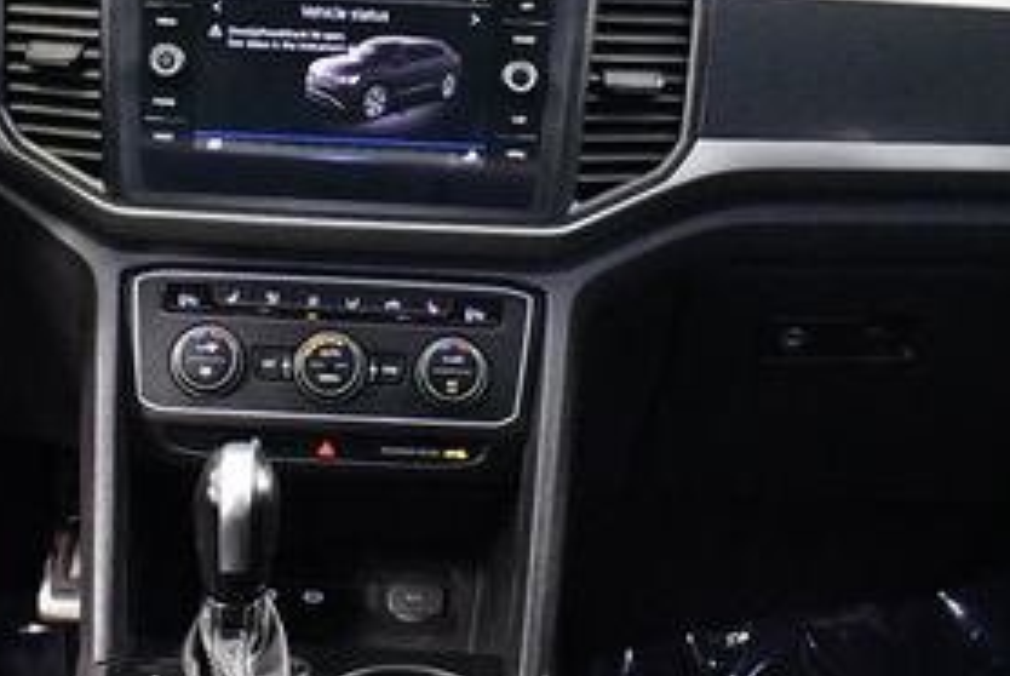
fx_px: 2331
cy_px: 262
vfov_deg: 16.5
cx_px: 352
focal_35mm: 83
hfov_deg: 24.4
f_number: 3.5
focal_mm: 18
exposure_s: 1/60
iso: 5000
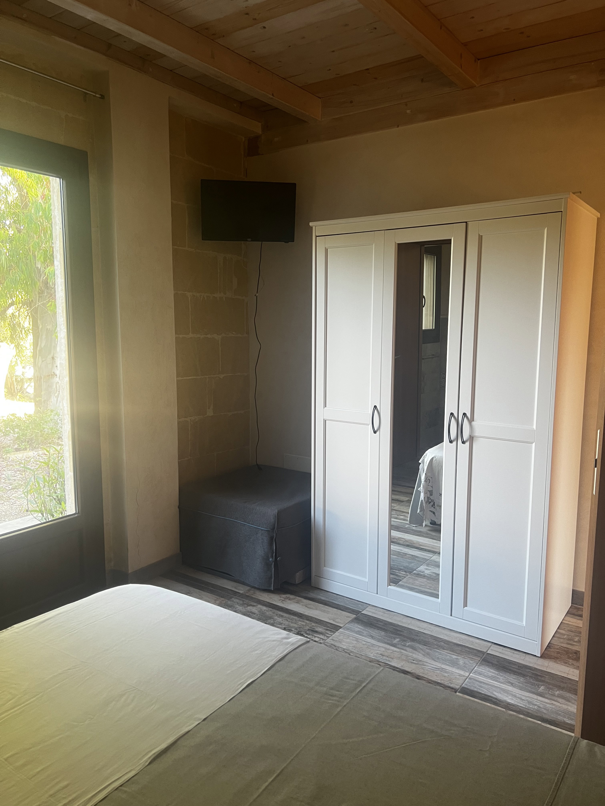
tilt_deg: -8.7
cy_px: 403
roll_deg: -0.5
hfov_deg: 53.1
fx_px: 606
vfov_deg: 67.3
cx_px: 302
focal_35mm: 26
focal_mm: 5.7
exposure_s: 1/50
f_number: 1.5
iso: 100
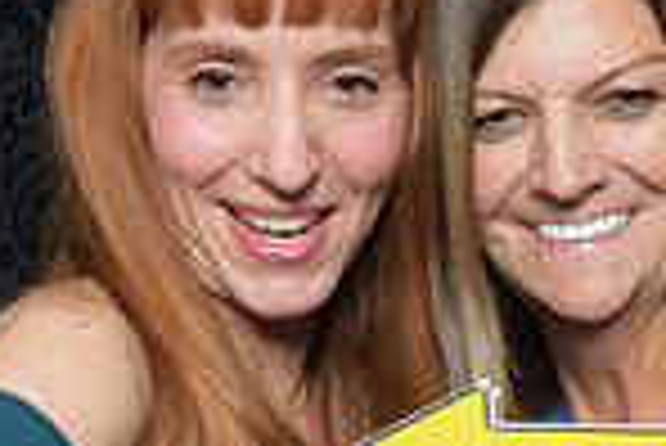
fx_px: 2833
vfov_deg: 8.9
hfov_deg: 13.4
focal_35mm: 153
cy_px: 556
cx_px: 459
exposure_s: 1/60
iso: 500
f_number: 20
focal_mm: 26
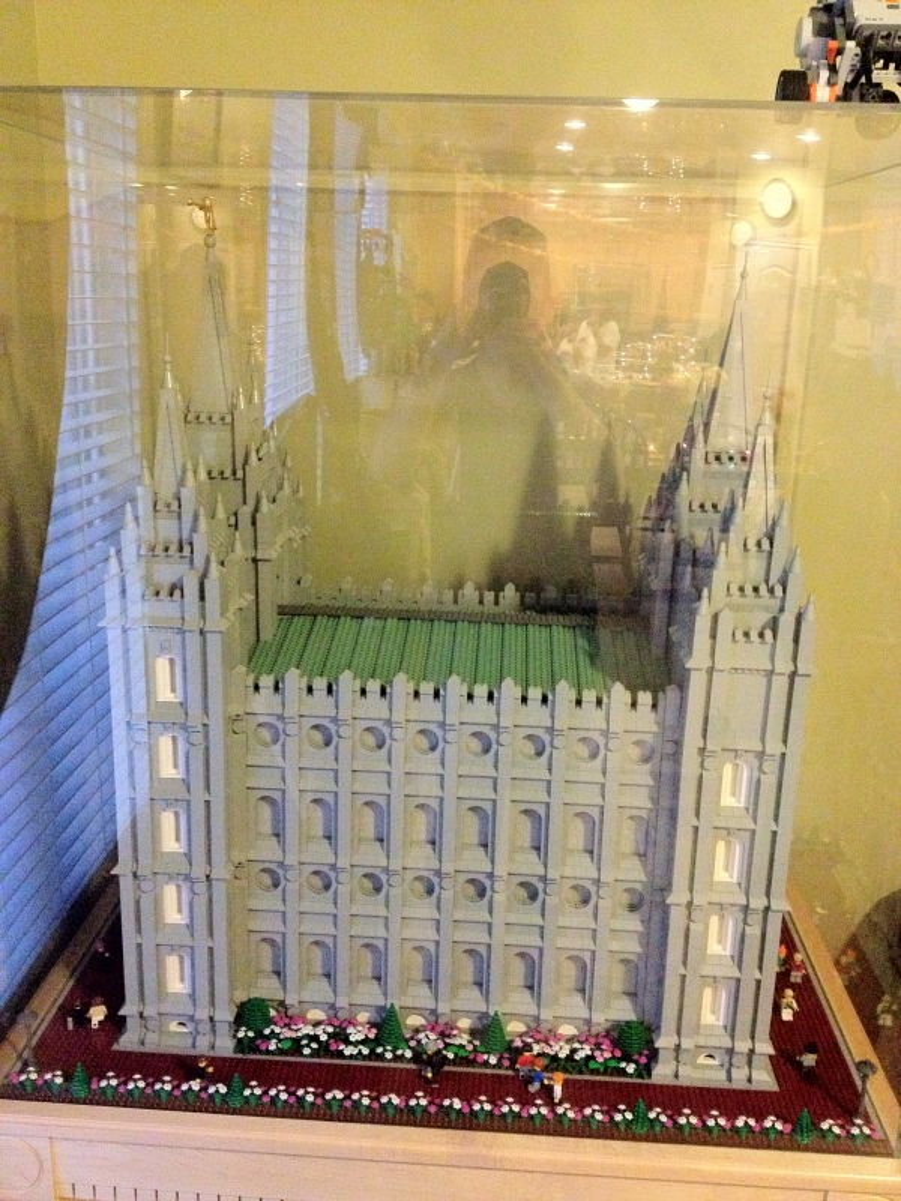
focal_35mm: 35
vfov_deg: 52.6
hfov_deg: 40.7
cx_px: 450
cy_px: 600
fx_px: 1215
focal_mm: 4.28
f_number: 2.4
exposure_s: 1/15
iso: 800
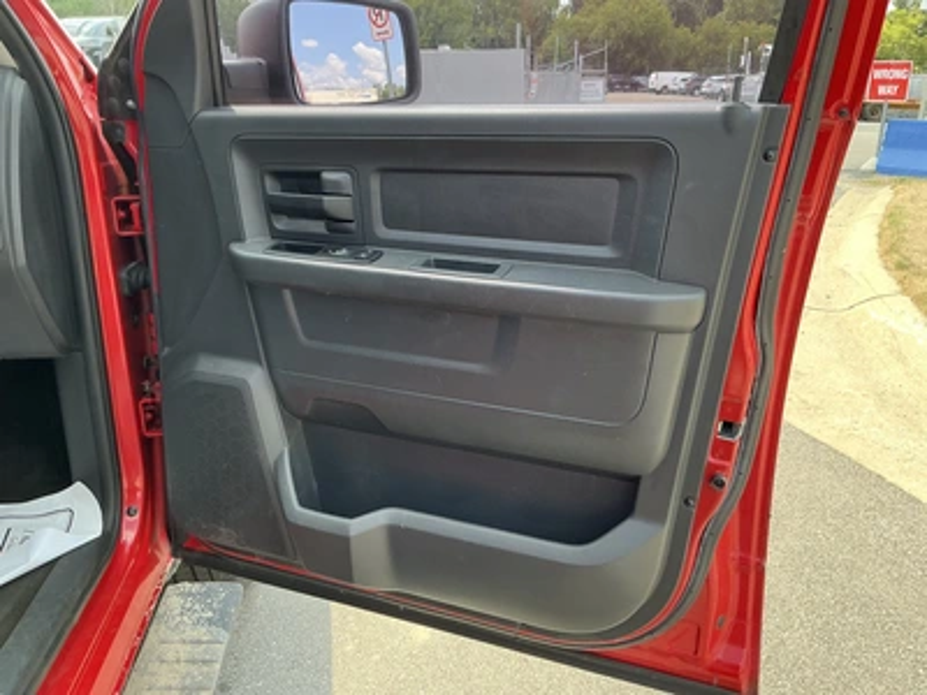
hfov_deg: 63.4
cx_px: 464
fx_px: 750
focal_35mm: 28
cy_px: 348
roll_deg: -0.3
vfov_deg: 49.7
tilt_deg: -15.7
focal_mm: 3
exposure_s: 1/170
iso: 25
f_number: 1.8
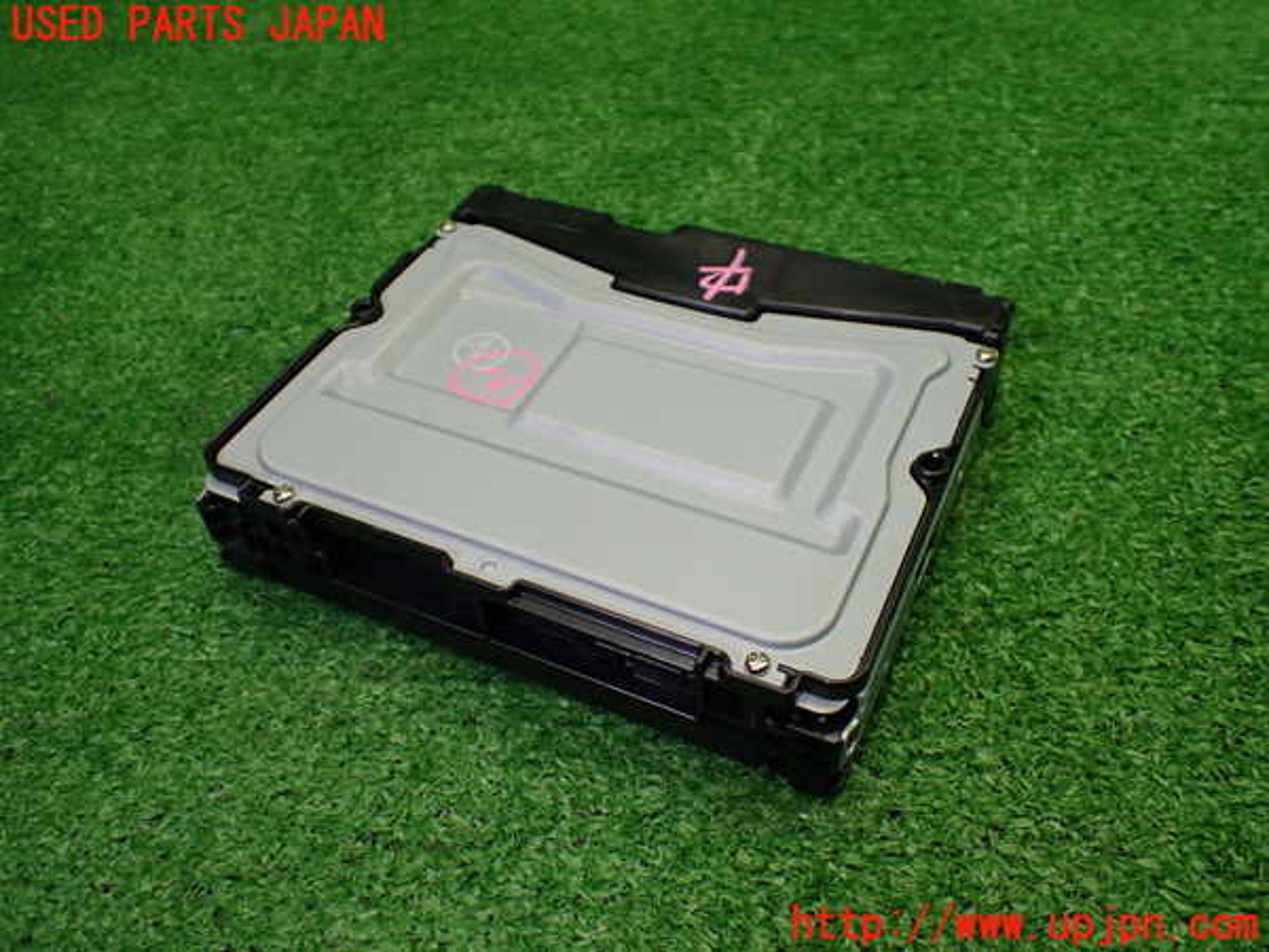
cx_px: 634
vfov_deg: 46.8
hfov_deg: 60.0
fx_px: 1100
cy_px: 476
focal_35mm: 30
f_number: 2.3
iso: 250
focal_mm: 5.4
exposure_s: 1/125
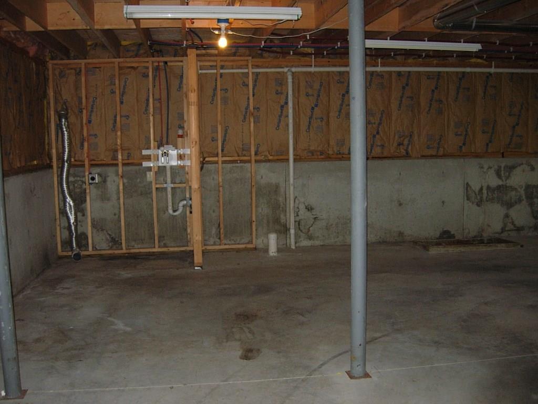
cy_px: 202
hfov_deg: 51.4
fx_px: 560
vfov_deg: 39.7
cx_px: 269
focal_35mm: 36
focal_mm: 7.5
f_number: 2.7
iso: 200
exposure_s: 1/181
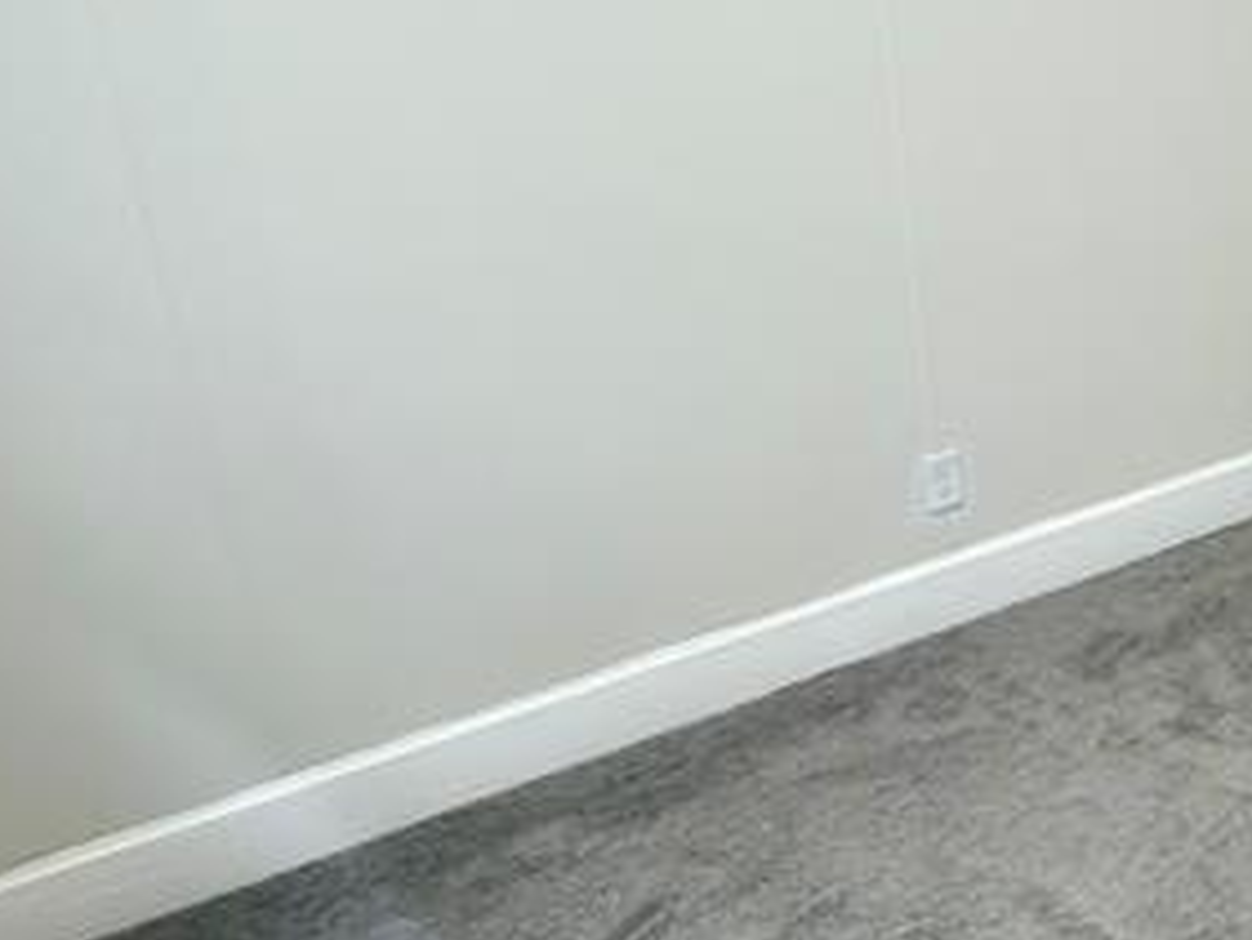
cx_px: 1368
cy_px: 383
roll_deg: +0.2
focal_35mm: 51
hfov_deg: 33.0
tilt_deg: -19.4
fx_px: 1845
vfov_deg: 28.5
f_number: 2.2
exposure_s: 1/30
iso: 50
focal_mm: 2.22
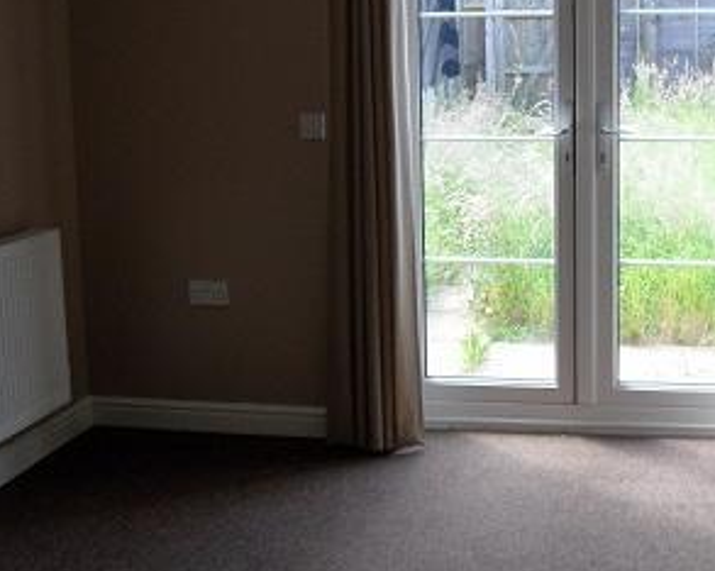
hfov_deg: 33.0
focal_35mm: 56
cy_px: 190
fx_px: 1184
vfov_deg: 27.0
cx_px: 522
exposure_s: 1/90
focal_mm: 6.2
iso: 100
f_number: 2.8
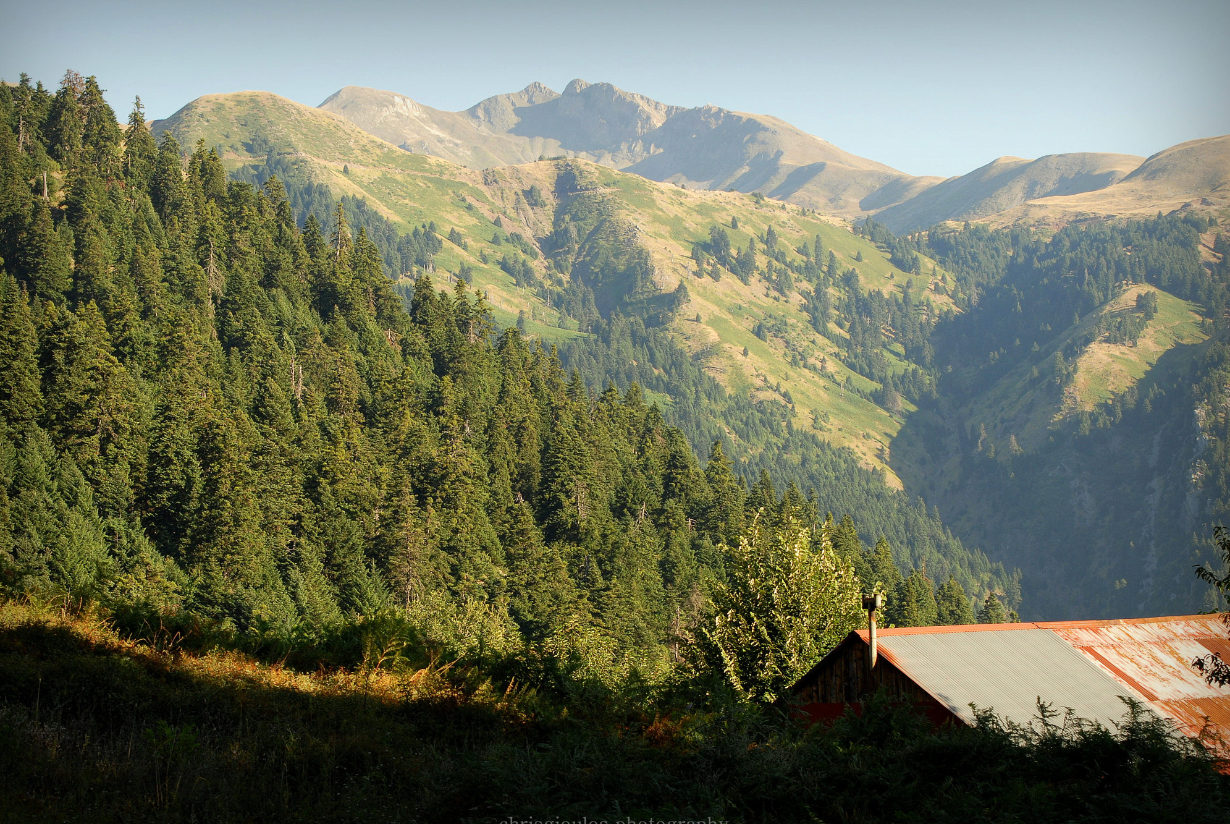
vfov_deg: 12.7
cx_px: 607
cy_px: 421
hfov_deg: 18.9
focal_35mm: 108
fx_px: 3695
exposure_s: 1/200
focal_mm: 70
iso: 140
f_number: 6.3
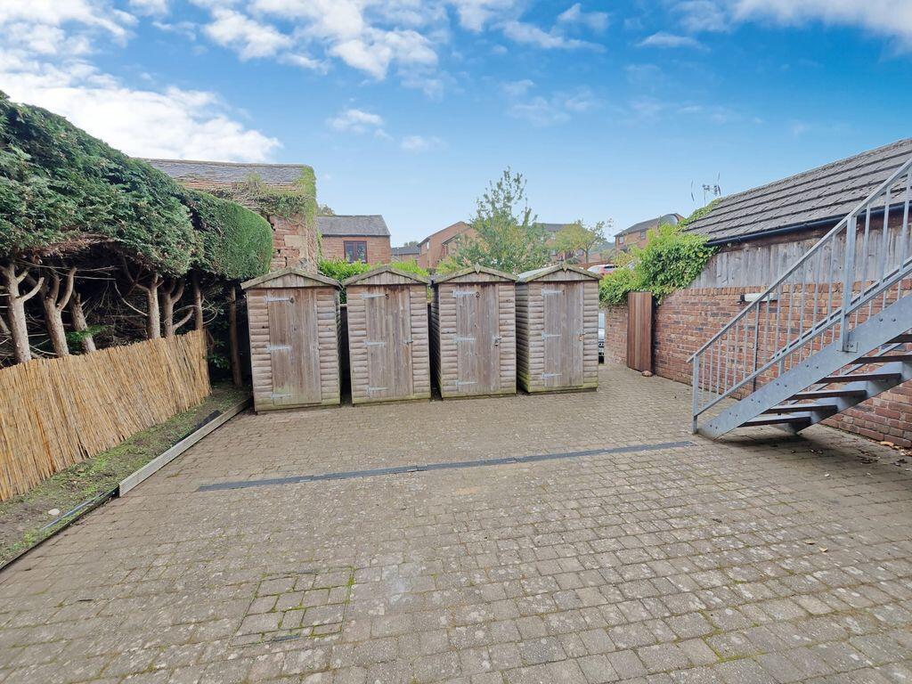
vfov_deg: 85.7
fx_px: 369
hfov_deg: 102.1
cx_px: 456
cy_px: 342
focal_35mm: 14
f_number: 1.8
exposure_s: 1/699
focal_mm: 2.03
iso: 50
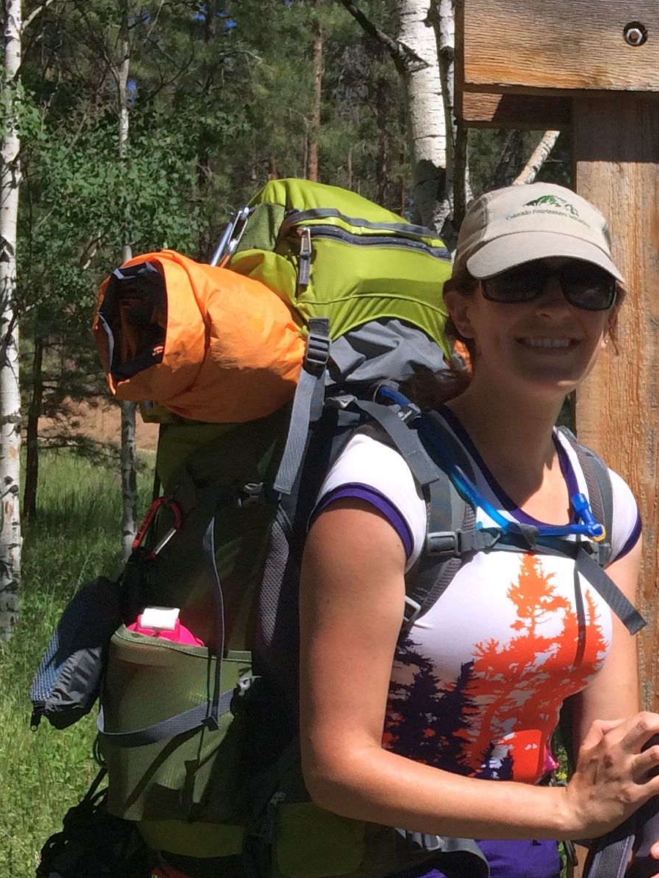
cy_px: 571
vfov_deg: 24.6
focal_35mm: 79
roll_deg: +1.8
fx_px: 2005
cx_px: 711
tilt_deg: -0.2
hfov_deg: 18.0
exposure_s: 1/2283
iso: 32
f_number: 2.2
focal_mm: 4.15
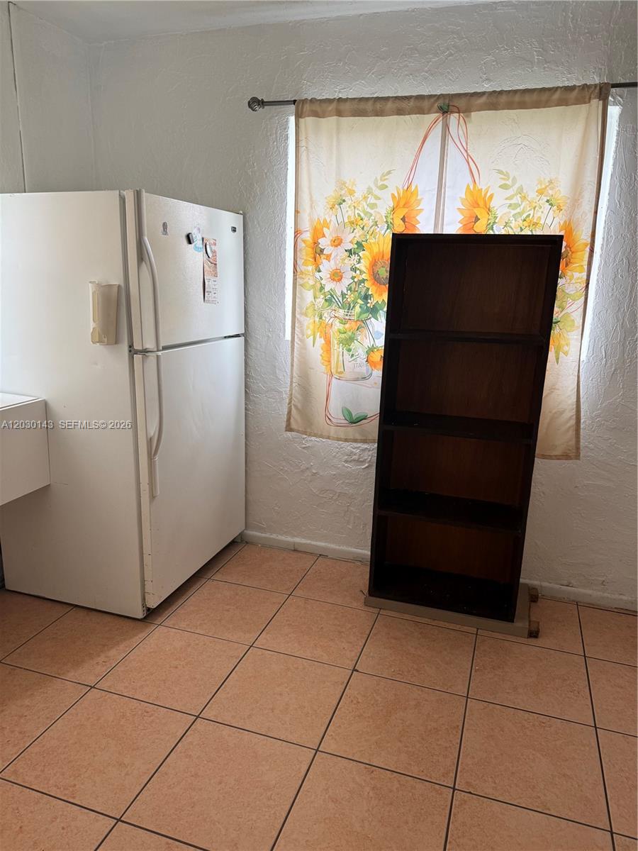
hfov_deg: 56.8
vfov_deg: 71.6
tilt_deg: -13.9
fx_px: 590
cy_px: 426
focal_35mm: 24
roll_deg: -1.0
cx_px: 319
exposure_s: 1/121
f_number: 1.78
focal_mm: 6.76
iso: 80
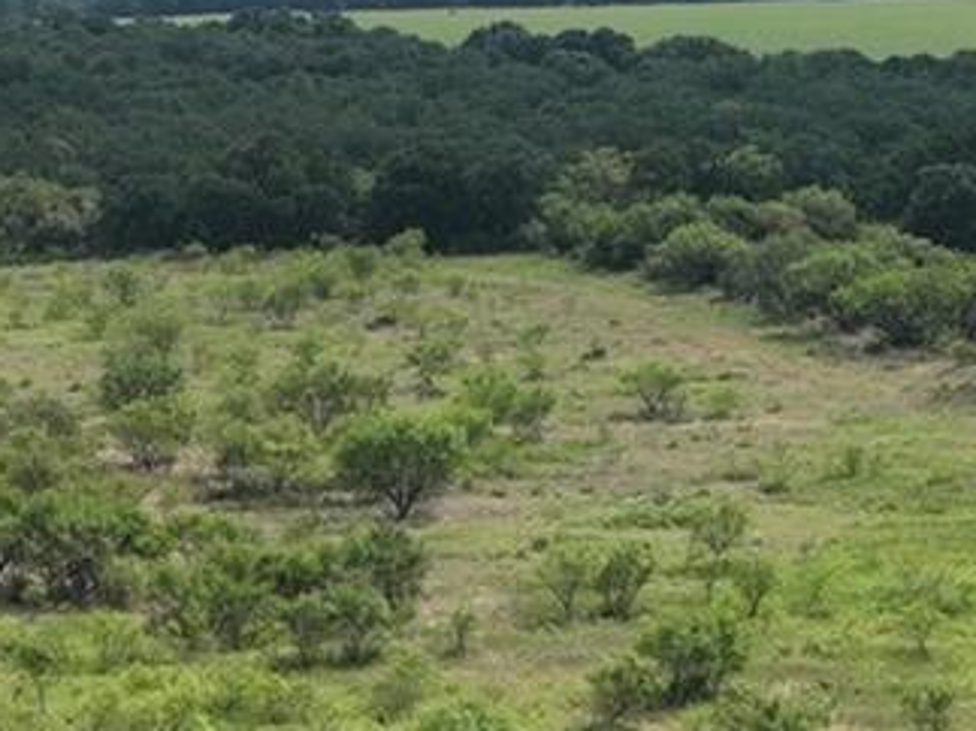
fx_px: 4284
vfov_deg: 9.6
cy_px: 921
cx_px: 468
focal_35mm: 152
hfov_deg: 13.0
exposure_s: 1/4000
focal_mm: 12.29
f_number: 2.8
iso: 200
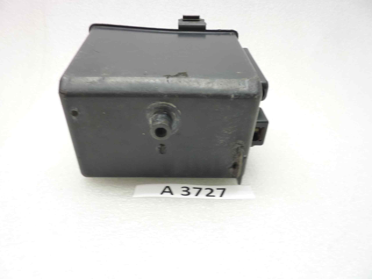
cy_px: 140
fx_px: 269
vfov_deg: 54.9
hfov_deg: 69.4
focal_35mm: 25
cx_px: 186
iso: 125
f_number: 3.3
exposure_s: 1/8
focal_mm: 4.1
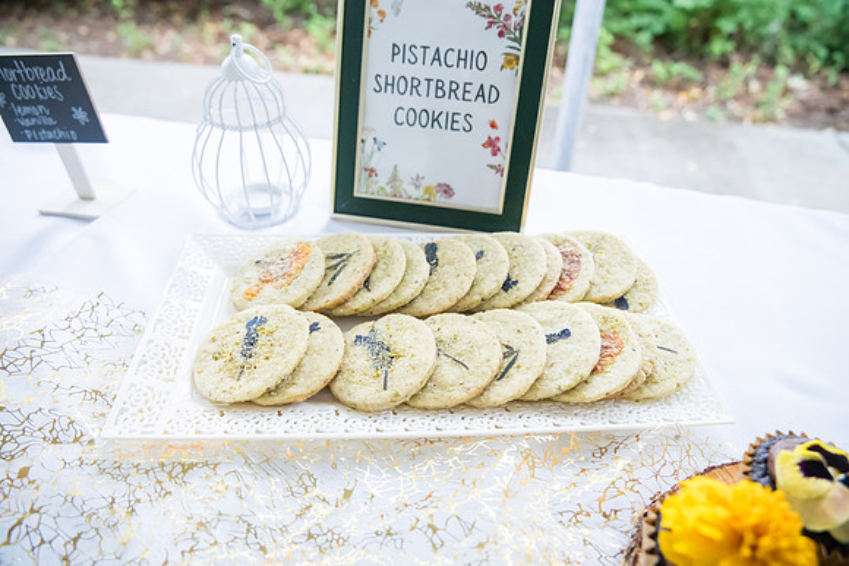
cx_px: 424
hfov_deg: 73.7
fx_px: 566
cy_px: 283
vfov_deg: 53.2
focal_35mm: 24
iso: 2500
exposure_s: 1/320
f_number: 4
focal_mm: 24
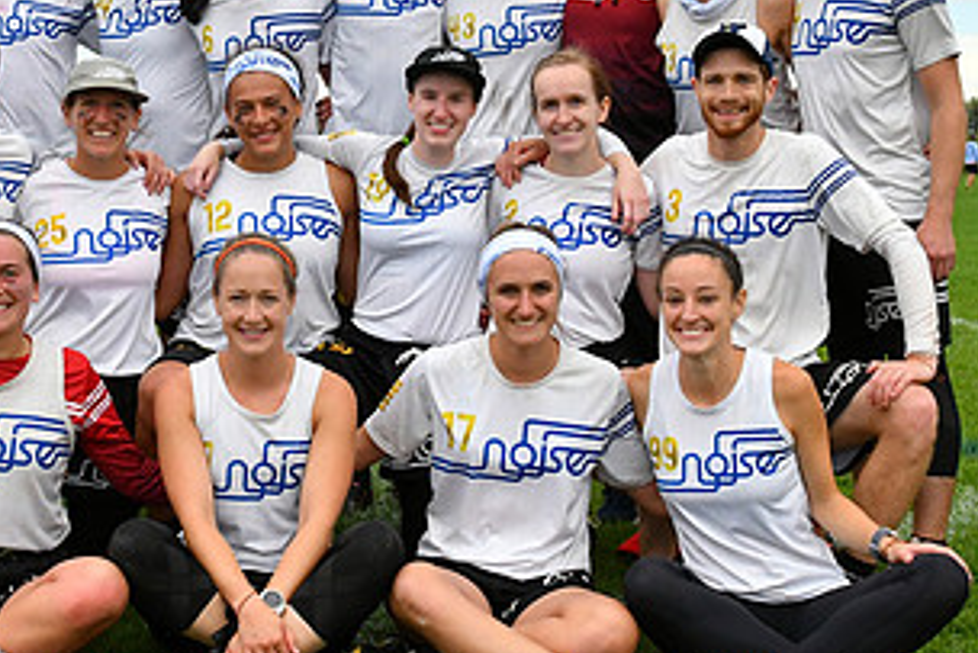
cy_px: 243
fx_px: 1712
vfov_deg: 21.5
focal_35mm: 63
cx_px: 174
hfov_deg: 31.0
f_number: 9
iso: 1600
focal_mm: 22
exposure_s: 1/1600
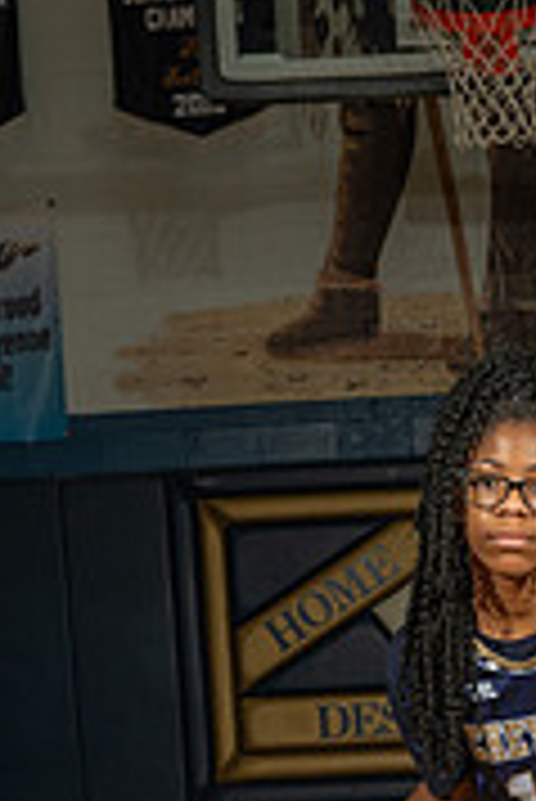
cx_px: 522
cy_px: 945
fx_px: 2140
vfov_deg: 20.0
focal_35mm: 96
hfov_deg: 14.1
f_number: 7.1
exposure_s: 1/200
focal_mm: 38
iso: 160
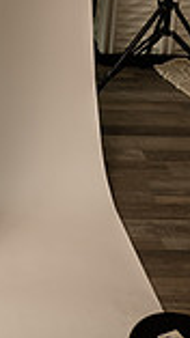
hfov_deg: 15.5
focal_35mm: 72
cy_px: -118
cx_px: -86
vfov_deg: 24.9
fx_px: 647
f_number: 3.2
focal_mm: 24
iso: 100
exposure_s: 1/160
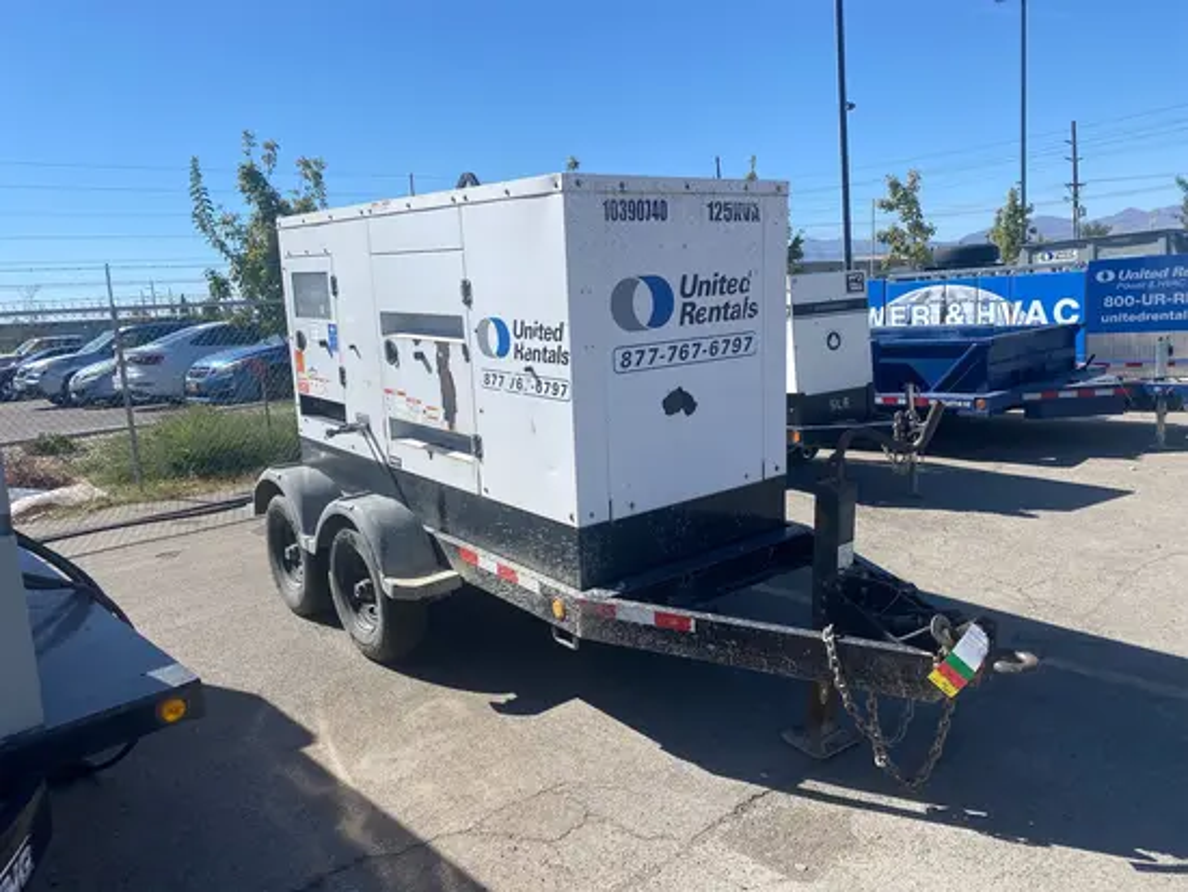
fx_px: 893
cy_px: 446
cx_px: 594
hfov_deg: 67.3
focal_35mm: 26
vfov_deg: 53.1
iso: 32
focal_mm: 4.25
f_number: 1.8
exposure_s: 1/3125
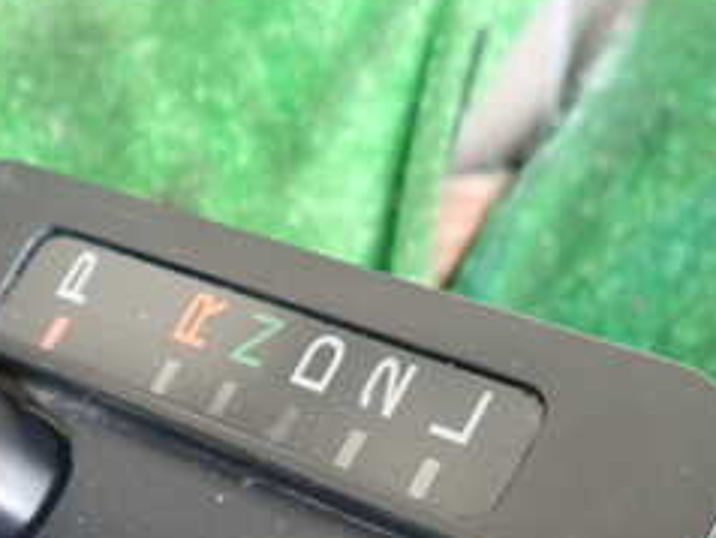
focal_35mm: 63
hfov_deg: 30.5
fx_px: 1304
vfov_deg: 22.4
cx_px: 235
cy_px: 538
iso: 200
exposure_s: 1/30
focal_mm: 4.5
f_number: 2
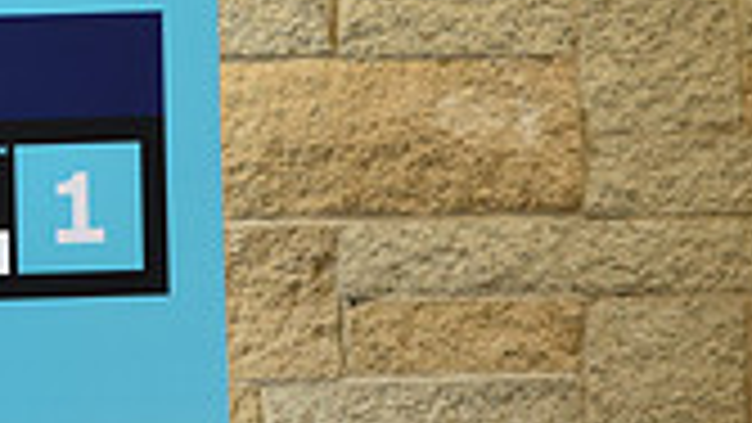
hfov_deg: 8.3
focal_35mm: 255
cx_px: -221
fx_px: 5086
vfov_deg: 4.7
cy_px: -353
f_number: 2.8
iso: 400
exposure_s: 1/60
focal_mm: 70
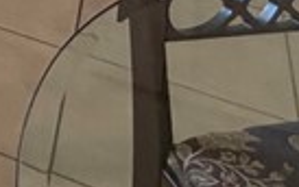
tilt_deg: -8.4
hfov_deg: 13.6
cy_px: -457
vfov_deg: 8.7
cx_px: -415
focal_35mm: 111
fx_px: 906
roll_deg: +1.1
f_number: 2.2
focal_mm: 2.22
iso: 200
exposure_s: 1/120
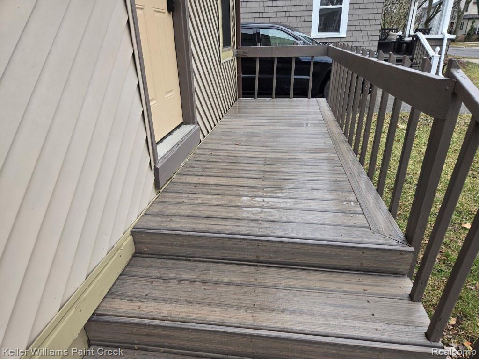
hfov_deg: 73.9
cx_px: 240
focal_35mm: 23
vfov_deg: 58.9
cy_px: 180
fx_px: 318
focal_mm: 5.4
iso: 25
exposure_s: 1/526
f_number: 1.8
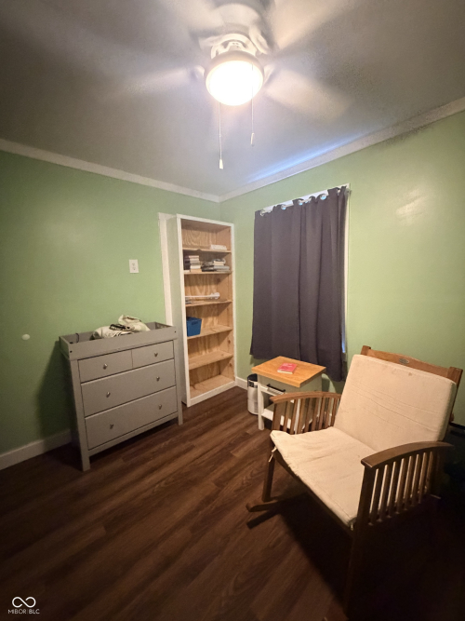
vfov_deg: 102.1
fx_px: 251
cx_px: 232
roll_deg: +2.0
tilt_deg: -4.9
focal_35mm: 14
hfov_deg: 85.7
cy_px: 310
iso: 1250
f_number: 2.2
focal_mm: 2.22
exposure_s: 1/40
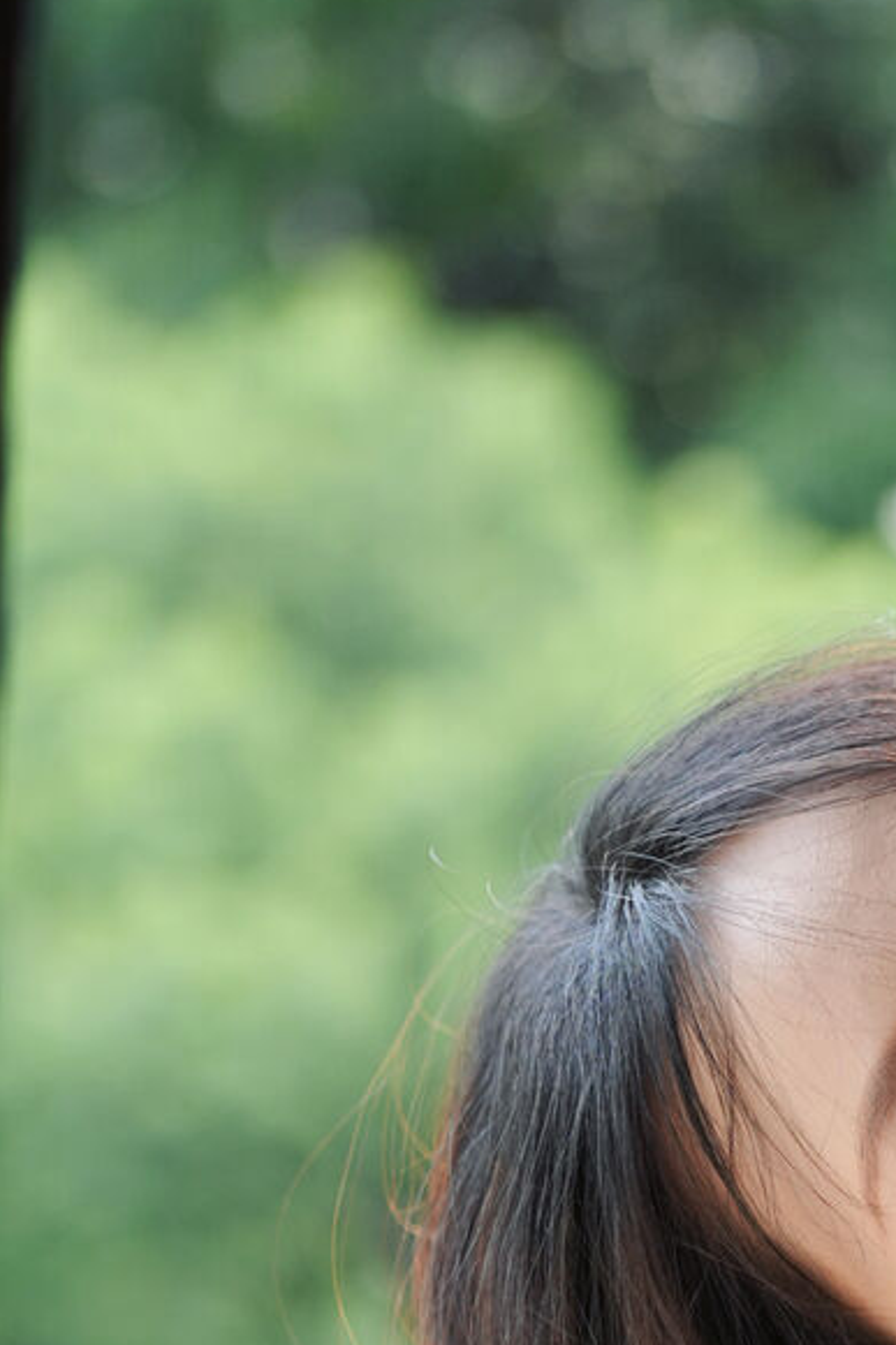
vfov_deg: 12.7
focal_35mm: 155
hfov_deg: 8.7
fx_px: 5790
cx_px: 1294
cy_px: 1919
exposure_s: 1/1250
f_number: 2
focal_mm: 50
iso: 400
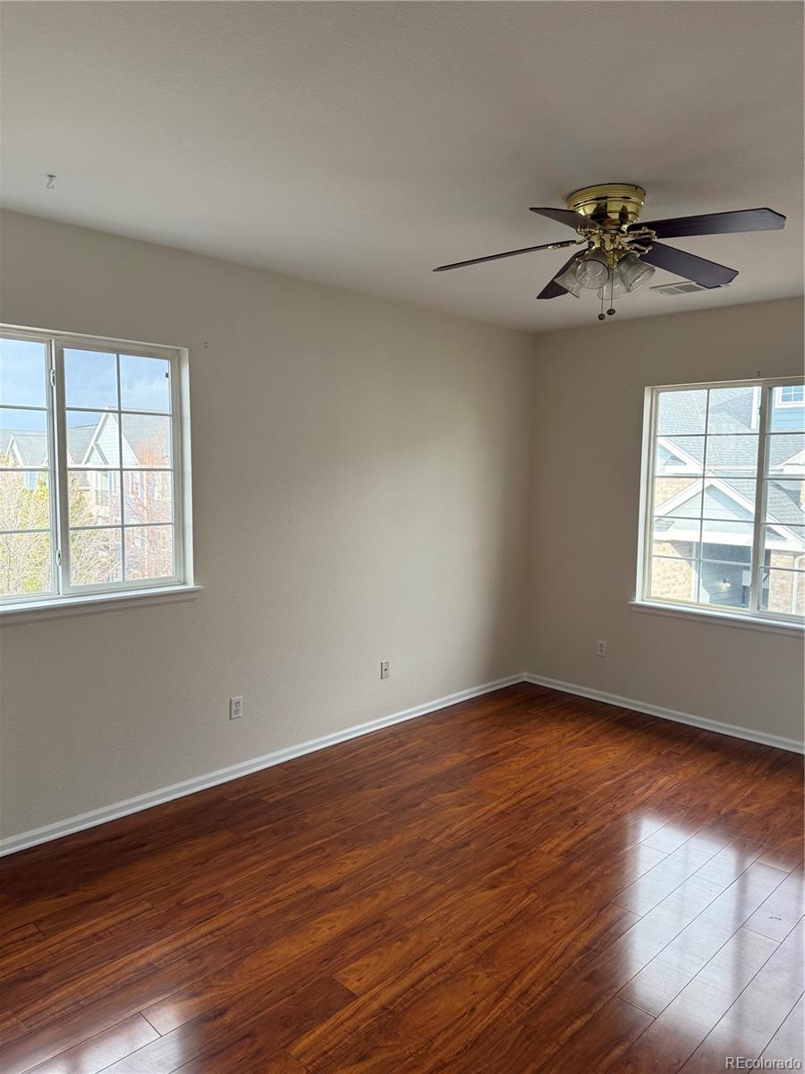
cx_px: 402
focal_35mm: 24
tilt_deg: -5.0
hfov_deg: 56.8
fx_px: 744
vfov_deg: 71.6
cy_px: 537
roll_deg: -1.2
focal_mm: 6.76
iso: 160
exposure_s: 1/242
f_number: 1.78
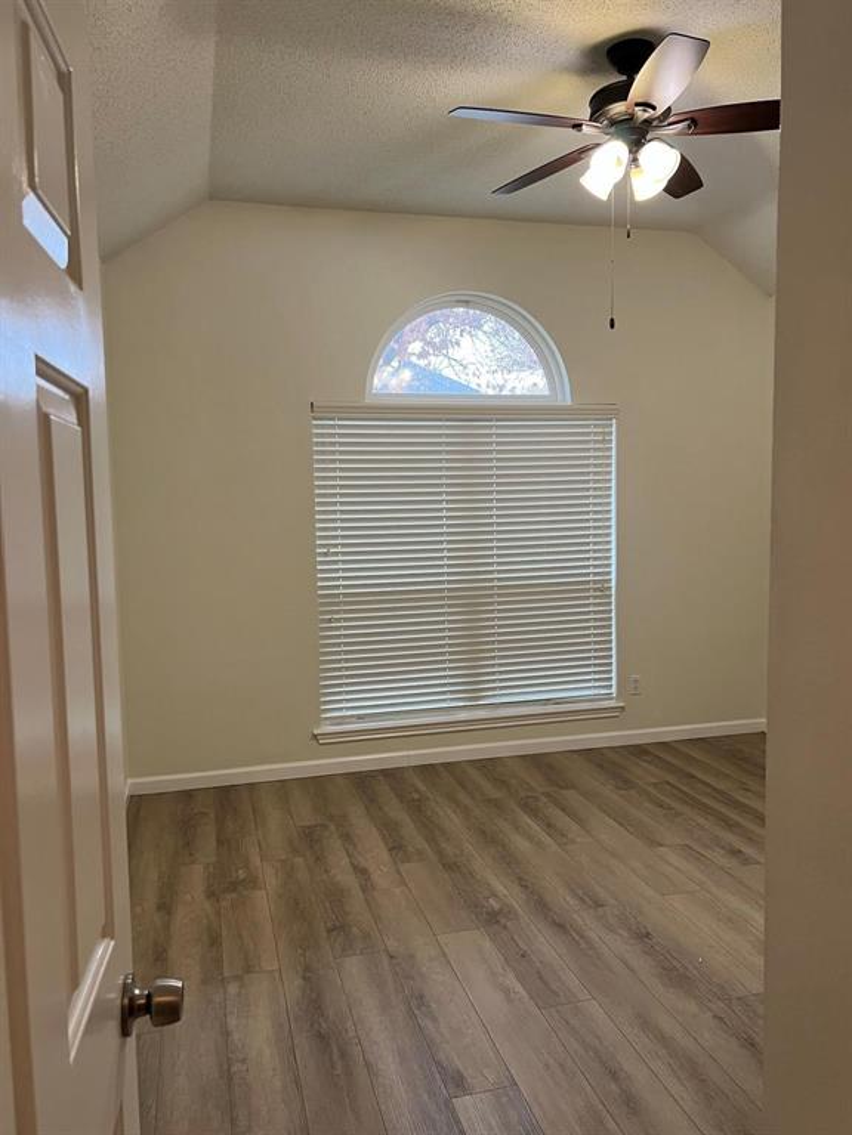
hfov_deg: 53.1
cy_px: 568
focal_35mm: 26
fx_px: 853
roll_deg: +0.5
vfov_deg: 67.3
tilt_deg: -4.8
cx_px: 426
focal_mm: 5.7
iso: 160
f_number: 1.5
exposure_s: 1/60
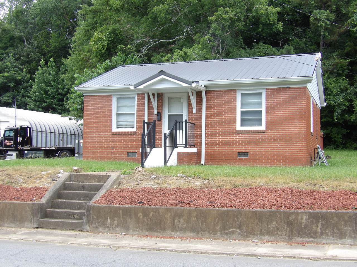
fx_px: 474
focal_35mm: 46
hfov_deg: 41.2
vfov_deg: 31.5
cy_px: 134
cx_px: 178
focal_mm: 8.2
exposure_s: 1/146
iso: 100
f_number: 3.8
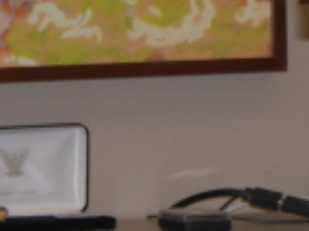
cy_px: -263
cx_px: -9
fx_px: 4352
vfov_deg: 3.0
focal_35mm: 488
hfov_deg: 4.1
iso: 200
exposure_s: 1/60
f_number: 4.5
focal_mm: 34
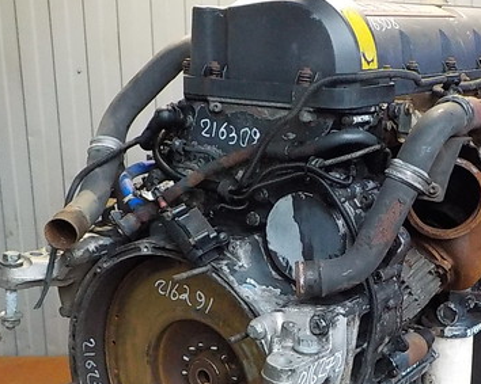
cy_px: 256
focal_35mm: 53
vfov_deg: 28.4
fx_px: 754
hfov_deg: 34.9
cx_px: 333
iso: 800
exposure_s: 1/50
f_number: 3.3
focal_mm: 4.1
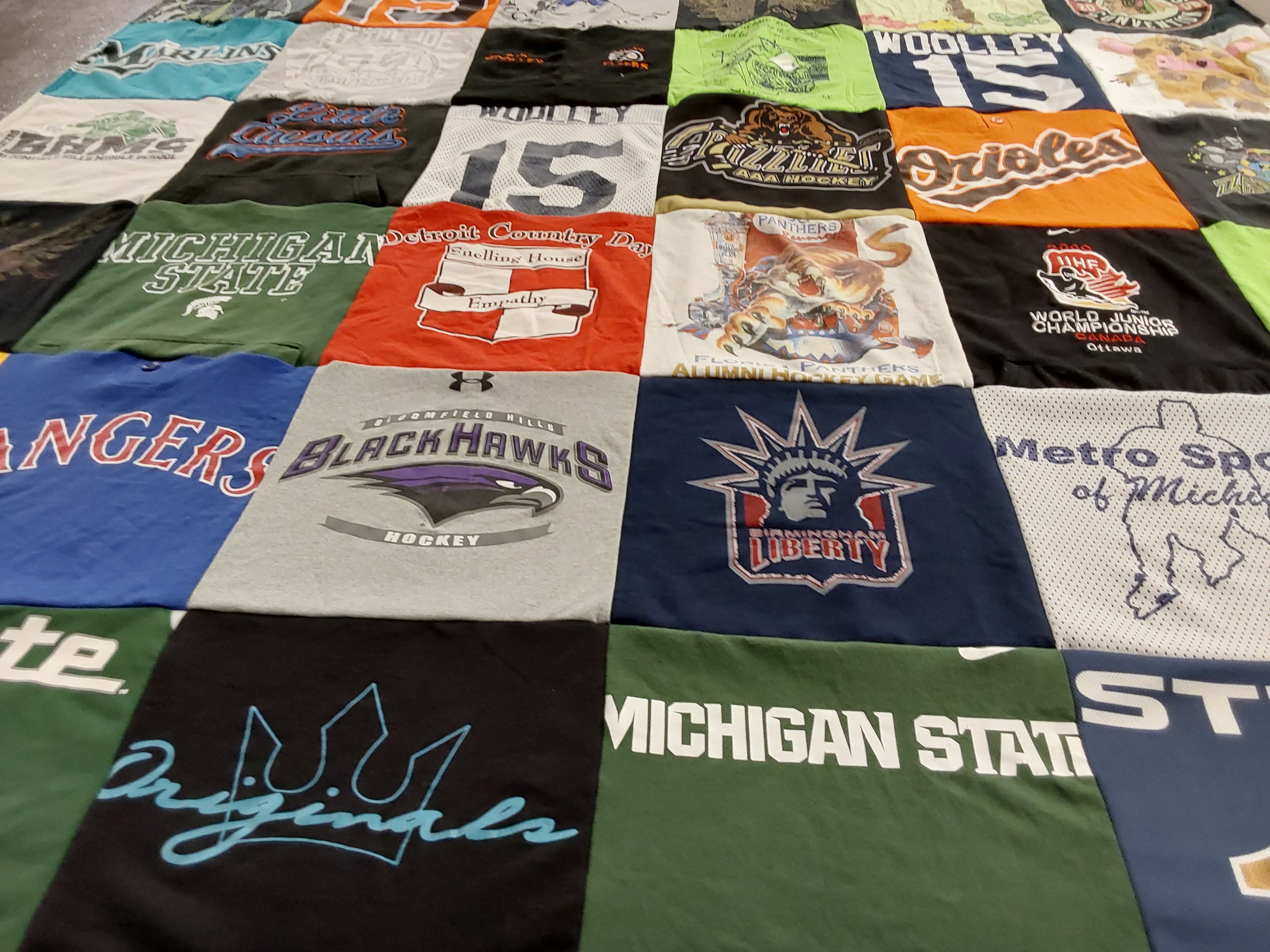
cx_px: 635
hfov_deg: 63.4
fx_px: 1027
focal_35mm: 28
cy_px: 476
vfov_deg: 49.7
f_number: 1.9
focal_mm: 2.91
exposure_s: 1/50
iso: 125
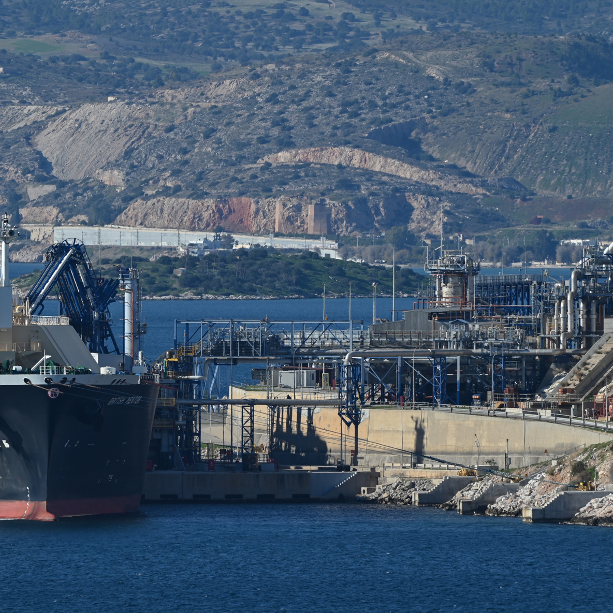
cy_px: 298
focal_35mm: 771
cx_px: 115
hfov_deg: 2.3
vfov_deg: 2.3
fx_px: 15447
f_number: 8
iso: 100
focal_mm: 430
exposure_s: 1/500
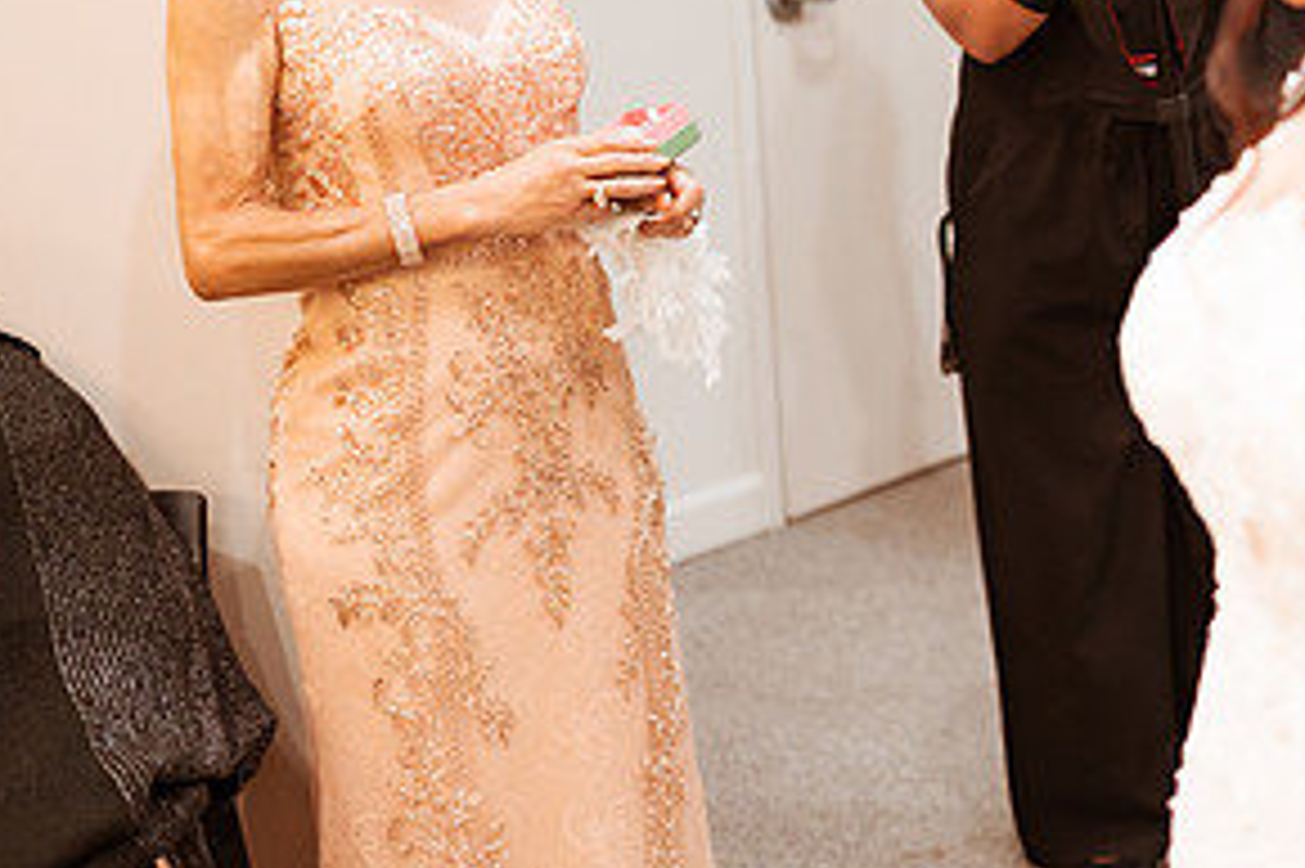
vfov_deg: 19.3
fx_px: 2536
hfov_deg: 27.7
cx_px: 1202
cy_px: 263
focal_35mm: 70
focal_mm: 35
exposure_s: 1/400
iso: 1250
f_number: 1.8
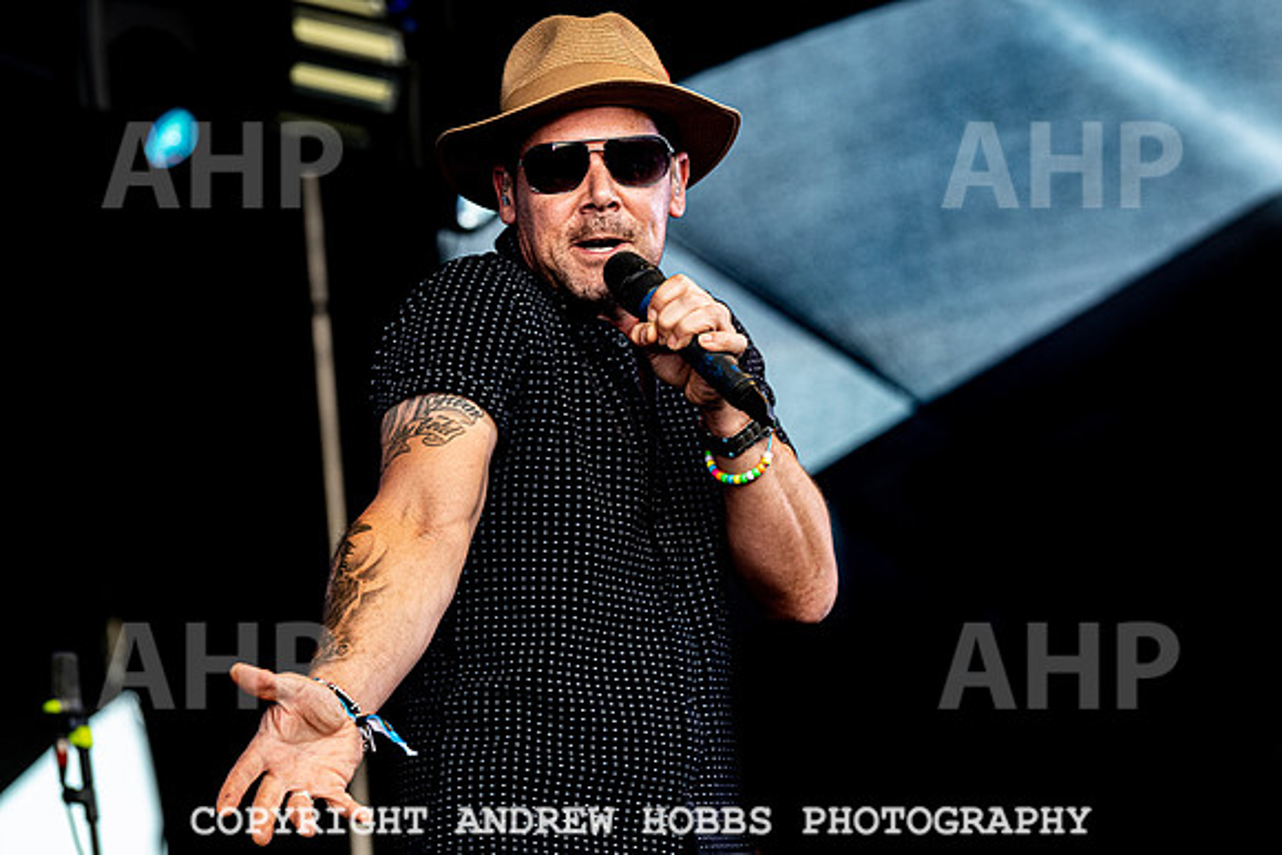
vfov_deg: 7.7
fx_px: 6396
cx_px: 677
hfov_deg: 11.4
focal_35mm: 180
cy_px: 403
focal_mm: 170
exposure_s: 1/500
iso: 1100
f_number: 5
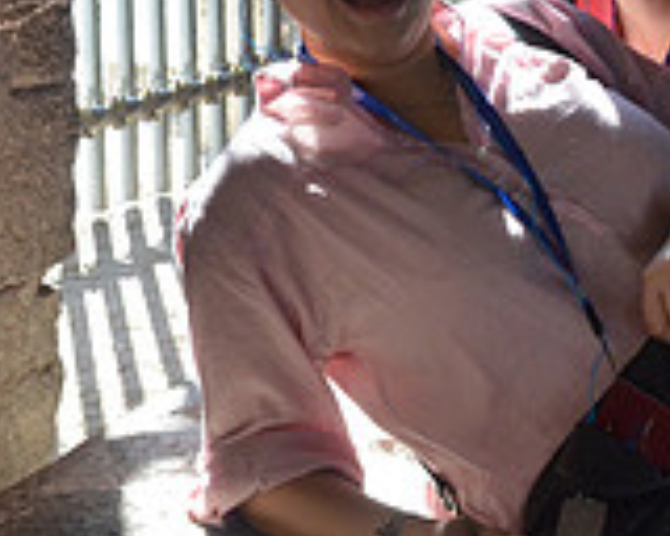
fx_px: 2617
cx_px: 477
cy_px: -4
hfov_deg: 14.5
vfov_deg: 11.6
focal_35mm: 132
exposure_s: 1/200
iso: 1000
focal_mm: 26
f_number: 7.1
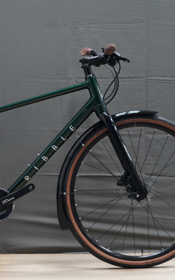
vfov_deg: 19.3
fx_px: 824
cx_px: 12
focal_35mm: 108
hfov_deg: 12.0
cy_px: 140
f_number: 5
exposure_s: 1/160
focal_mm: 70
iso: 2500
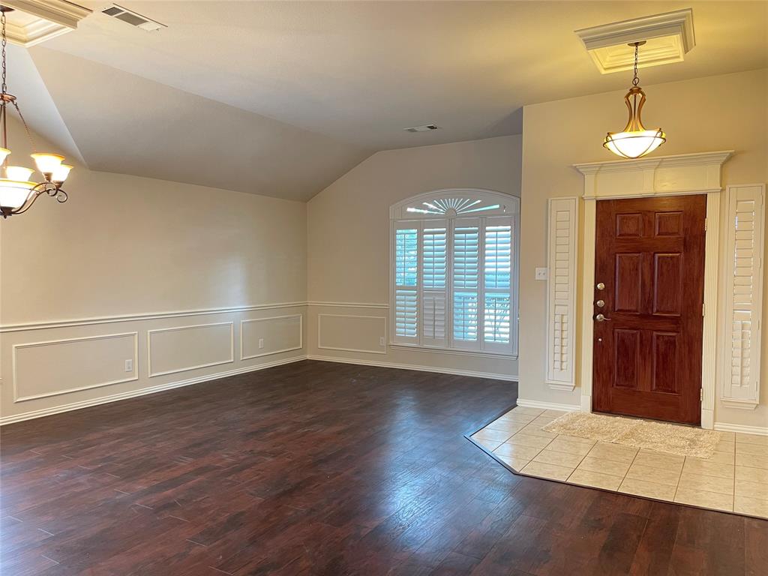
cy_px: 288
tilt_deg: -2.9
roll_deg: -0.1
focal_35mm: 26
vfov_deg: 53.1
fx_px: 577
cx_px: 384
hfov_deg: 67.3
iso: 400
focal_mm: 5.1
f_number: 1.6
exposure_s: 1/60
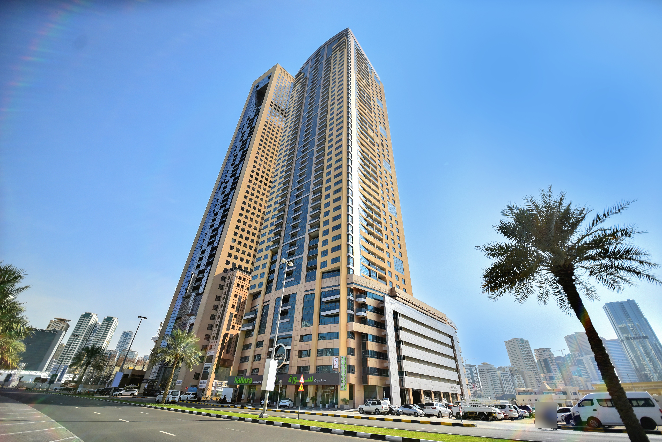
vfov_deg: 81.3
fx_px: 258
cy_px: 221
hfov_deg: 104.2
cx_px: 331
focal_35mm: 14
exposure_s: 1/1600
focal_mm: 14
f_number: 2.8
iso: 125
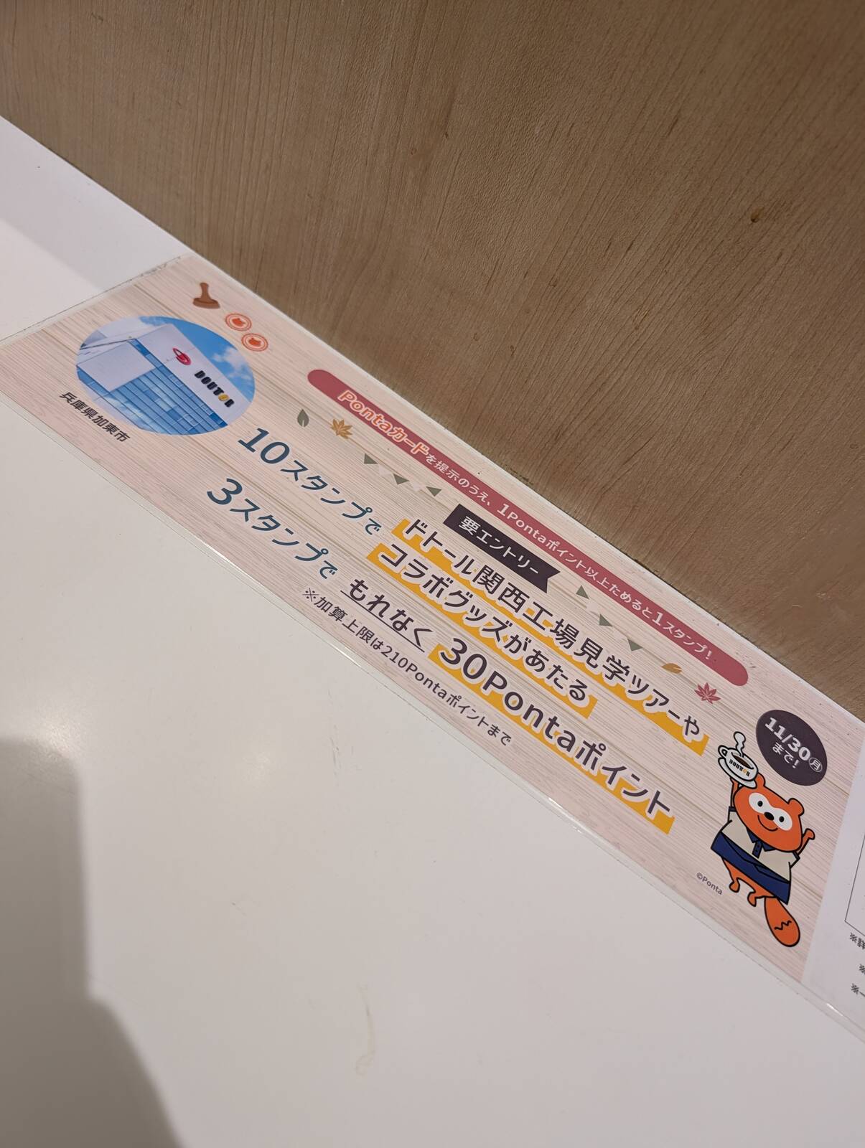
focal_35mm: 24
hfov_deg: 56.9
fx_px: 798
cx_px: 432
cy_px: 574
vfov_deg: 71.5
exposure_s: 1/120
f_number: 1.68
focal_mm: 6.9
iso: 62
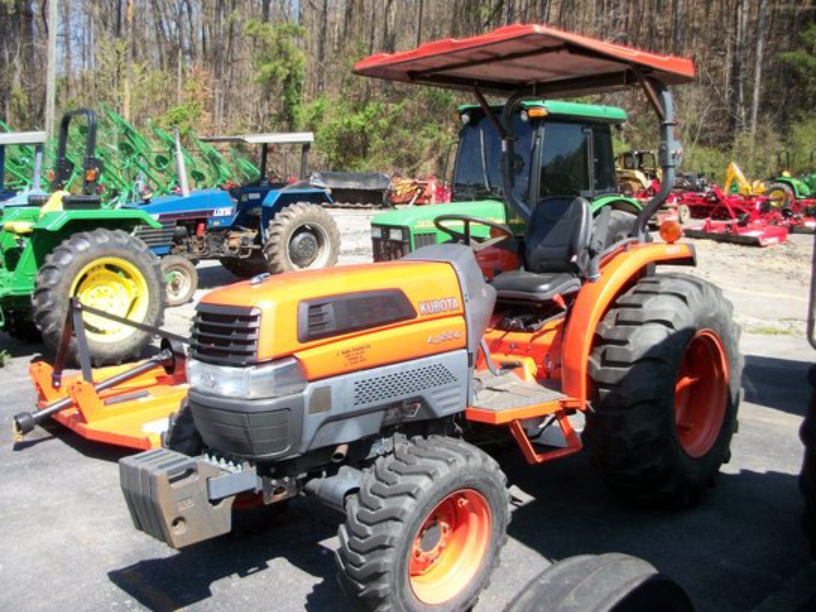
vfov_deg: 40.7
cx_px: 408
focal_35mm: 35
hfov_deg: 52.6
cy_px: 306
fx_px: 825
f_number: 3.1
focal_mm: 6.3
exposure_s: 1/500
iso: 80
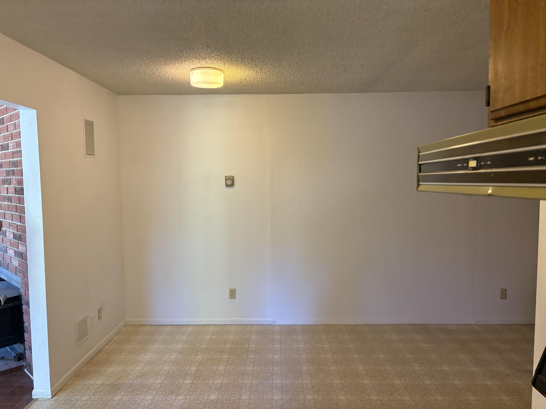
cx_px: 273
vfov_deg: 53.1
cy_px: 204
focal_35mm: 26
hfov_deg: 67.3
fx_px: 410
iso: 250
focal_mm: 5.96
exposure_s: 1/60
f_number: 1.6
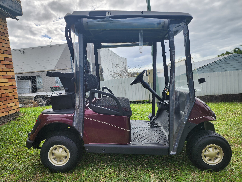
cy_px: 91
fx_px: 161
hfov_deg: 73.9
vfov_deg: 58.9
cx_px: 121
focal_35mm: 23
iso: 12
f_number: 1.8
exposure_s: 1/701
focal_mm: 6.4
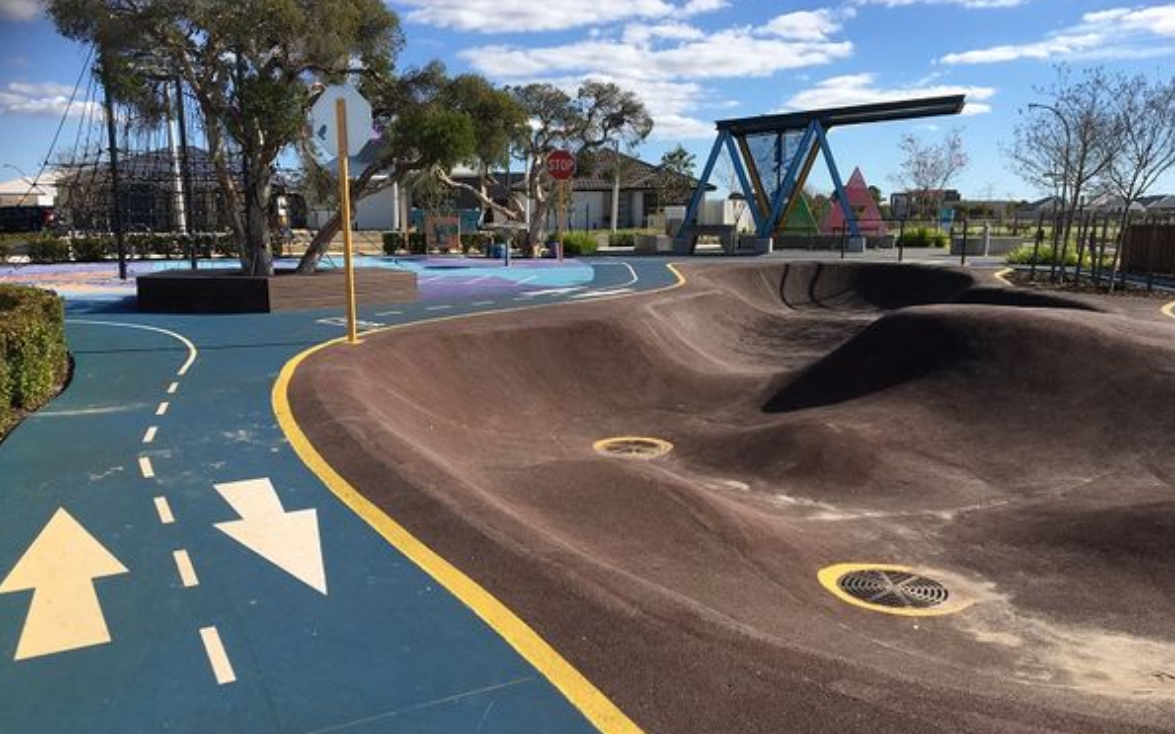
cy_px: 401
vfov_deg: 40.6
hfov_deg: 61.2
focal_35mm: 31
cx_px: 588
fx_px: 993
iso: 25
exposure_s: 1/2137
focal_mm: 4.15
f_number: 2.2
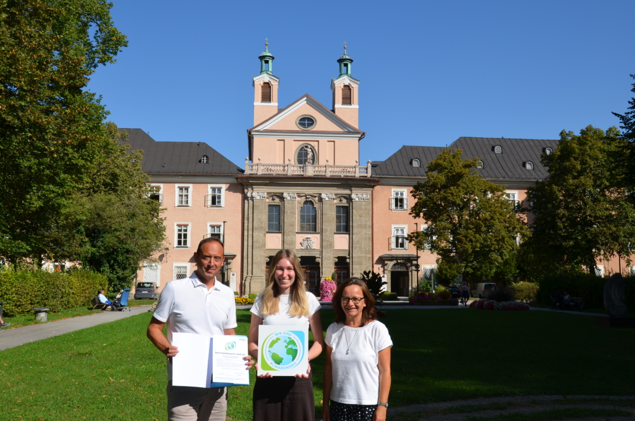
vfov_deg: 35.3
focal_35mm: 38
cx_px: 318
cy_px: 210
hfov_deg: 51.4
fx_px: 660
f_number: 11
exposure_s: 1/200
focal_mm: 25
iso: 100
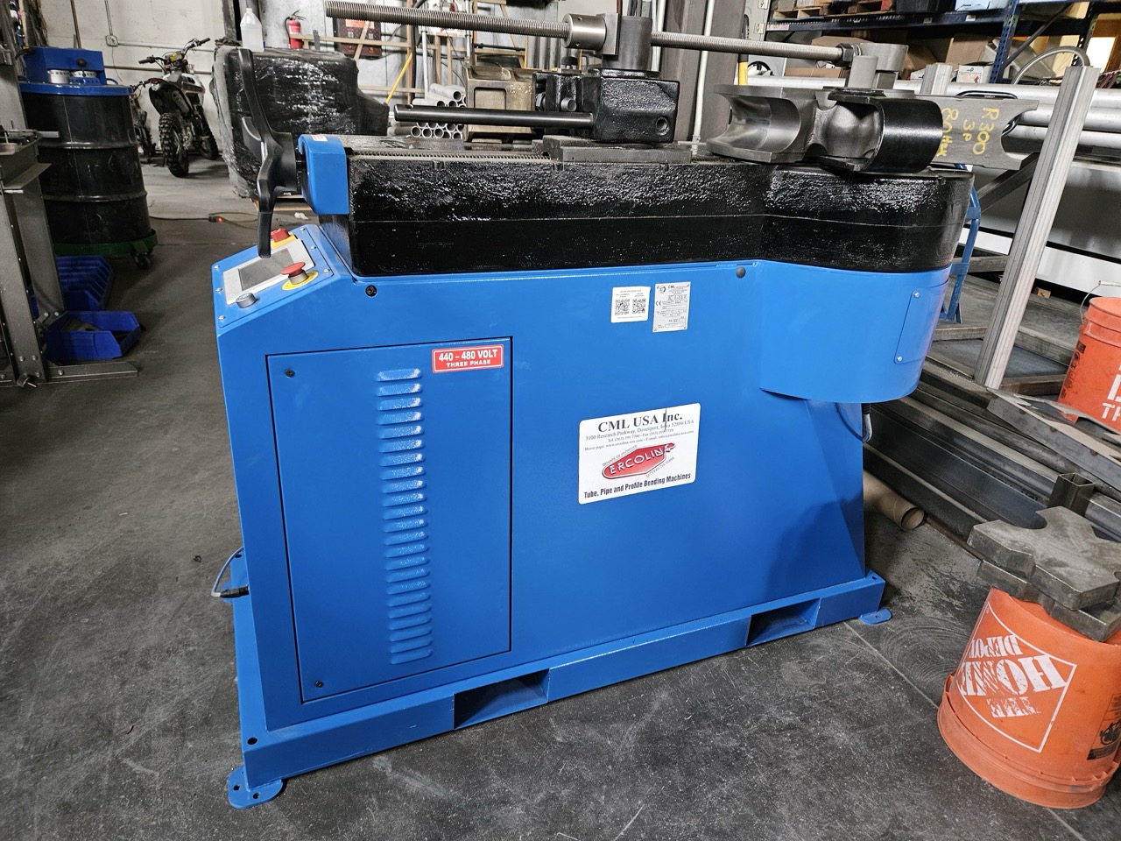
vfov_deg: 58.9
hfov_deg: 73.9
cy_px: 420
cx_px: 560
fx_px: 745
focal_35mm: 23
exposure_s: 1/24
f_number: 1.8
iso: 640
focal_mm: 5.4
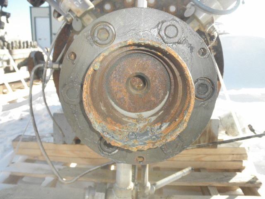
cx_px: 132
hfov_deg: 63.4
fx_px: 214
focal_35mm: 28
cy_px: 100
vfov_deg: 49.7
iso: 64
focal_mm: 5
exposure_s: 1/250
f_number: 3
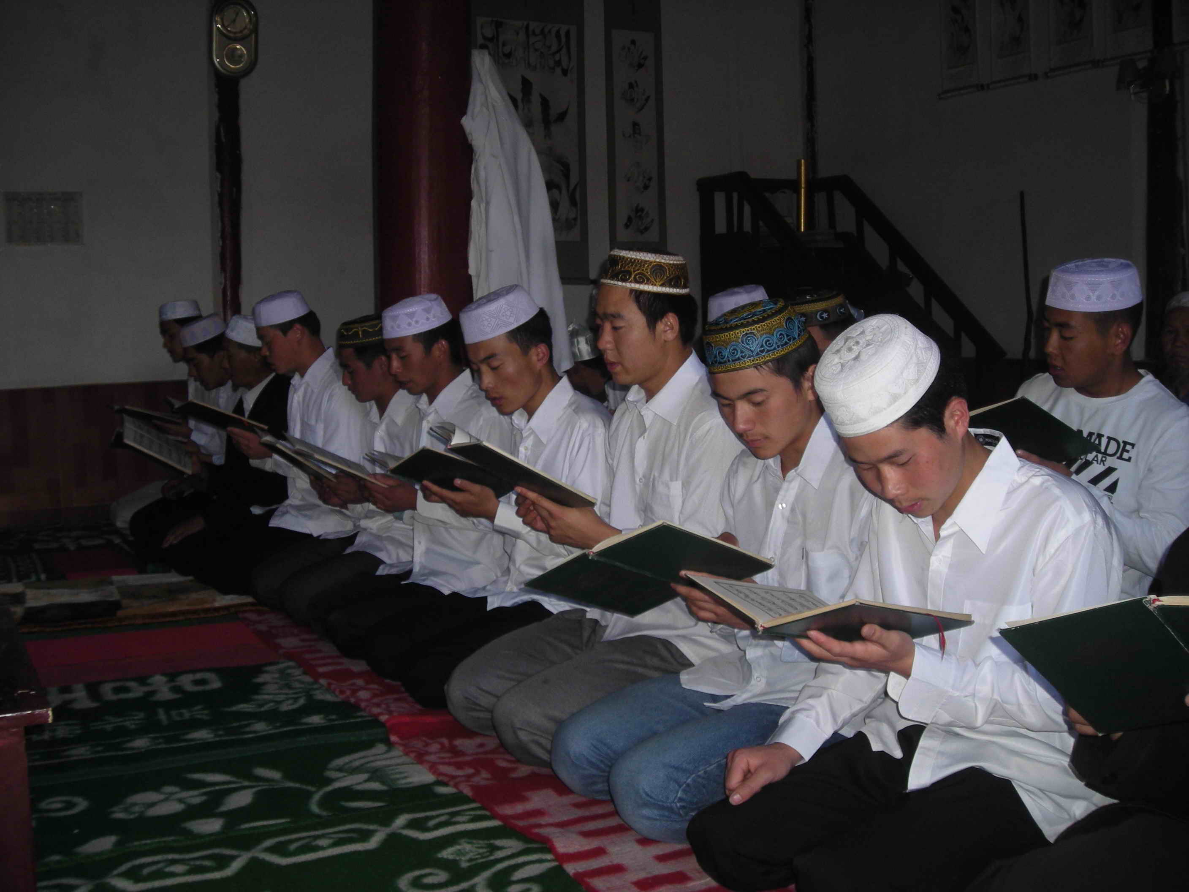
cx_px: 594
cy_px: 446
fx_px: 1305
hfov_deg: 49.0
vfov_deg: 37.7
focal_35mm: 38
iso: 111
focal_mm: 6.3
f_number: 3.2
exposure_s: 1/60
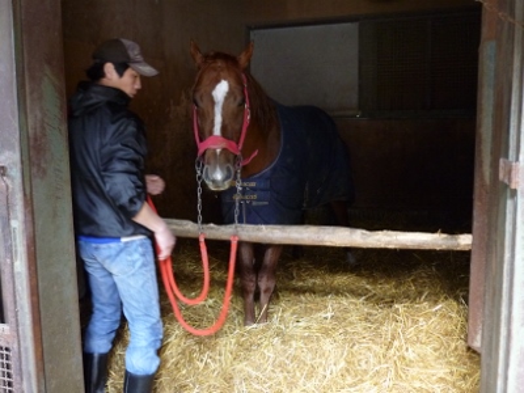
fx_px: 500
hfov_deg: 55.4
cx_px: 262
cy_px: 196
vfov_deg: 42.9
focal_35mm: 33
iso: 400
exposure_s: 1/25
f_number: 2.8
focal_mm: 5.5
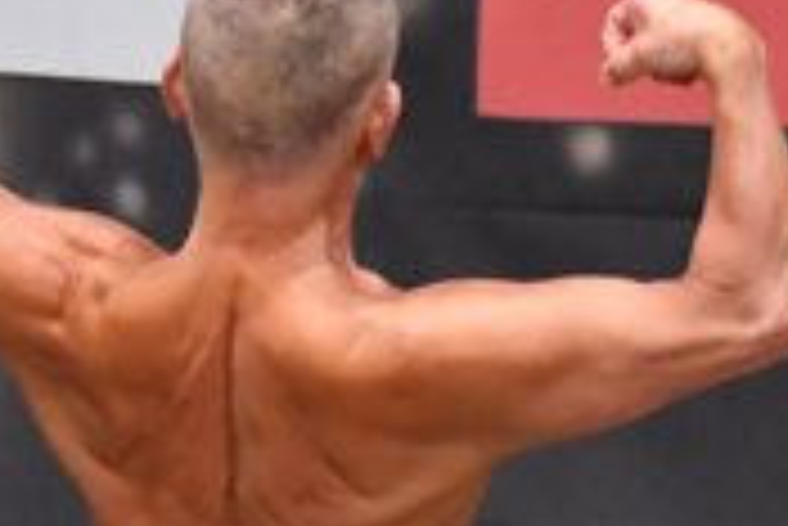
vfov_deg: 1.4
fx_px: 21797
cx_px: 74
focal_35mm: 995
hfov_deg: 2.1
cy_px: 773
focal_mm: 150
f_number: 5.6
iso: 6400
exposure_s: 1/400
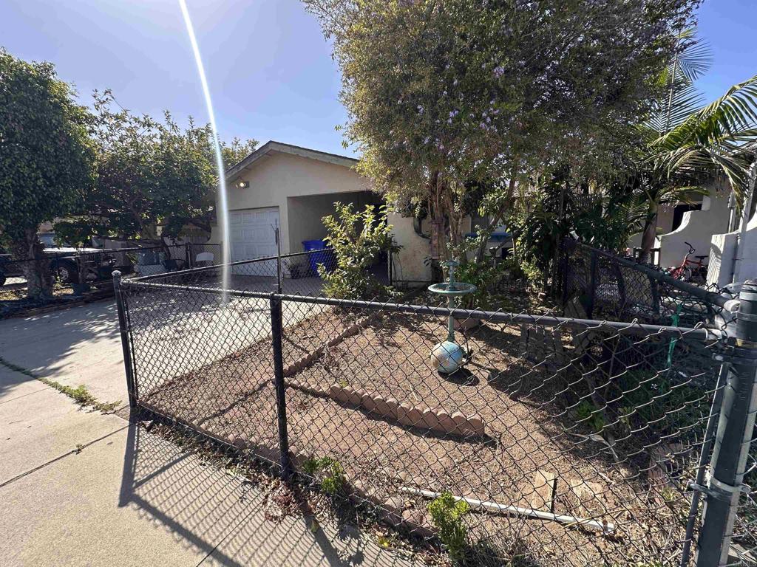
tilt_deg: -8.3
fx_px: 306
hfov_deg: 102.1
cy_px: 284
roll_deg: +1.3
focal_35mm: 14
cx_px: 378
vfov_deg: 85.7
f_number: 2.2
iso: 40
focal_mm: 2.22
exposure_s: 1/698
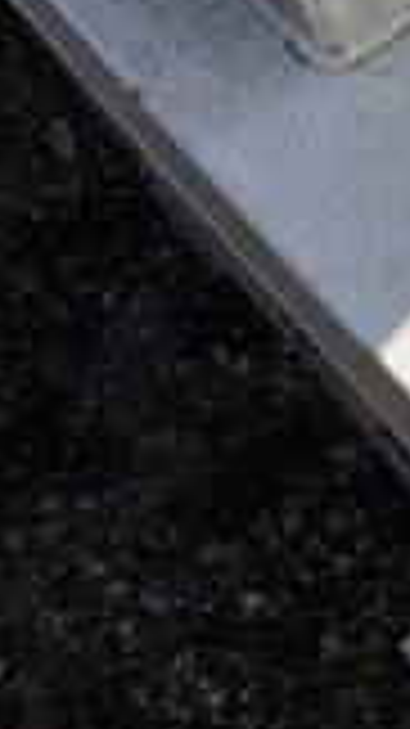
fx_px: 1509
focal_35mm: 78
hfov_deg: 12.8
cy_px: 104
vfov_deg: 26.5
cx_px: 897
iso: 25
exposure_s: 1/2959
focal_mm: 3
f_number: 1.8
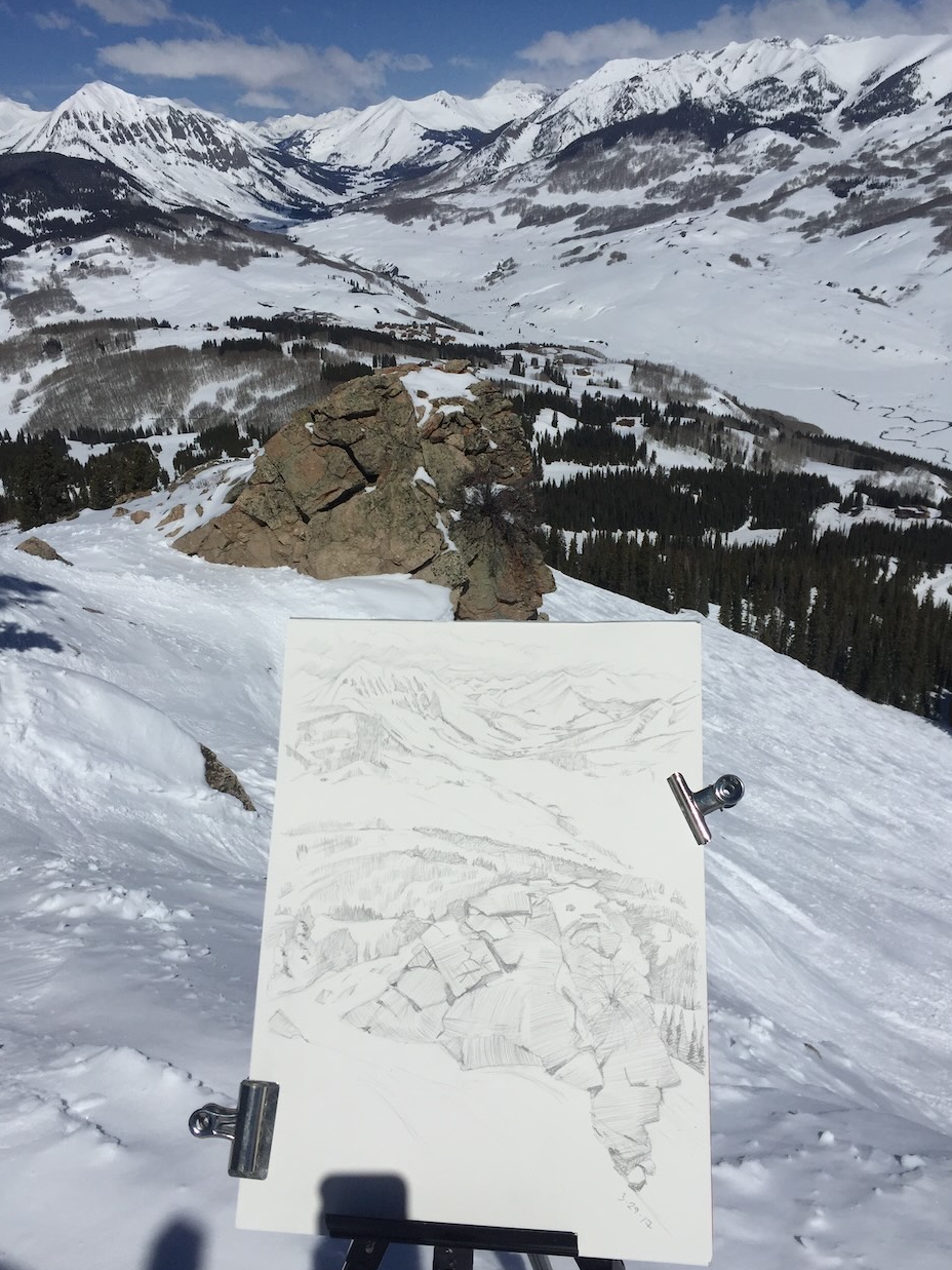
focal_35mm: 30
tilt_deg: -22.5
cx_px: 473
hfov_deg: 46.8
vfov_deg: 59.9
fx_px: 1100
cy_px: 653
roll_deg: +4.1
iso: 40
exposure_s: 1/20000
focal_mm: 4.15
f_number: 2.2
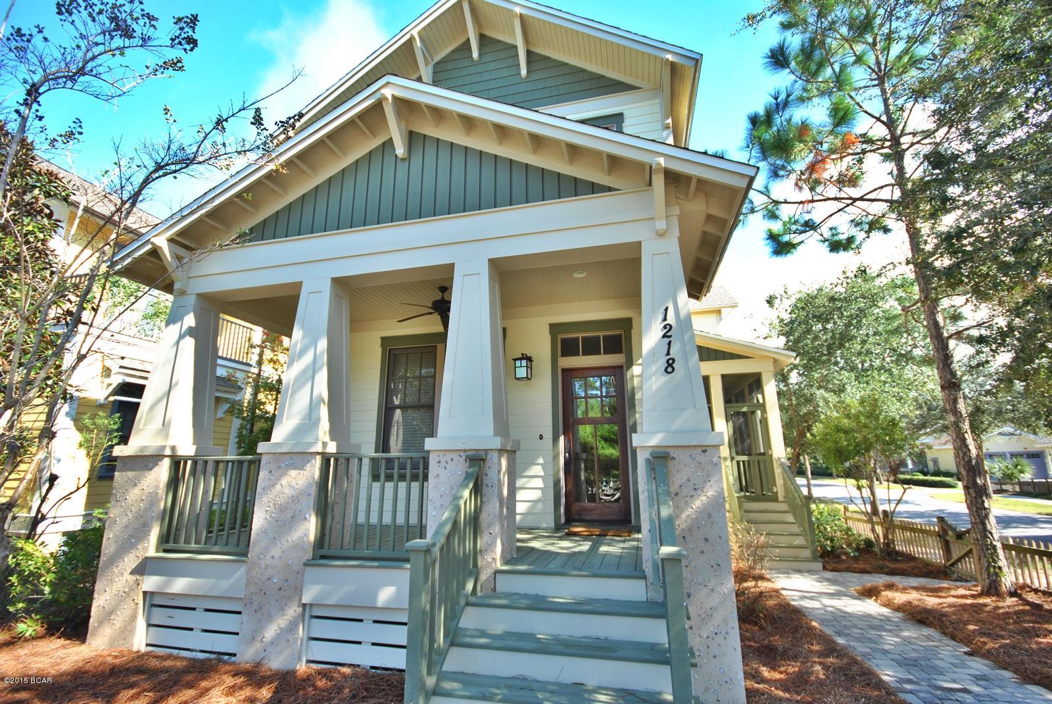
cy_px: 352
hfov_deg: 100.3
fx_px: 439
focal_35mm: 15
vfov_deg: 77.5
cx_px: 526
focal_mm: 10
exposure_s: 1/160
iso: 200
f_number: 5
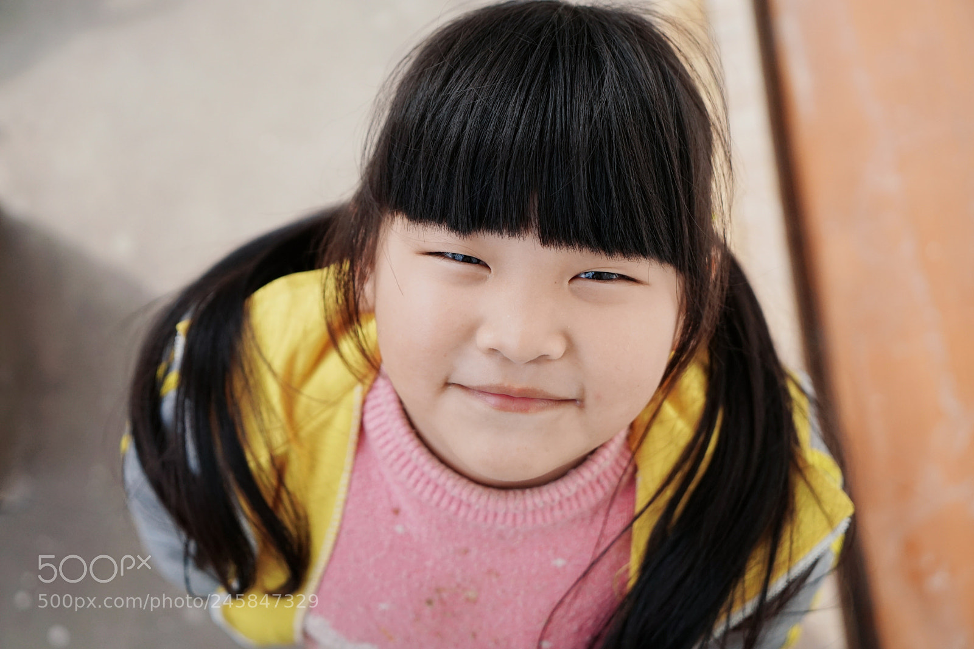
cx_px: 487
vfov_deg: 27.5
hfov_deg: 40.4
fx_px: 1325
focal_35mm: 49
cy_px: 324
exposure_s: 1/2500
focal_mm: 49
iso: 800
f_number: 4
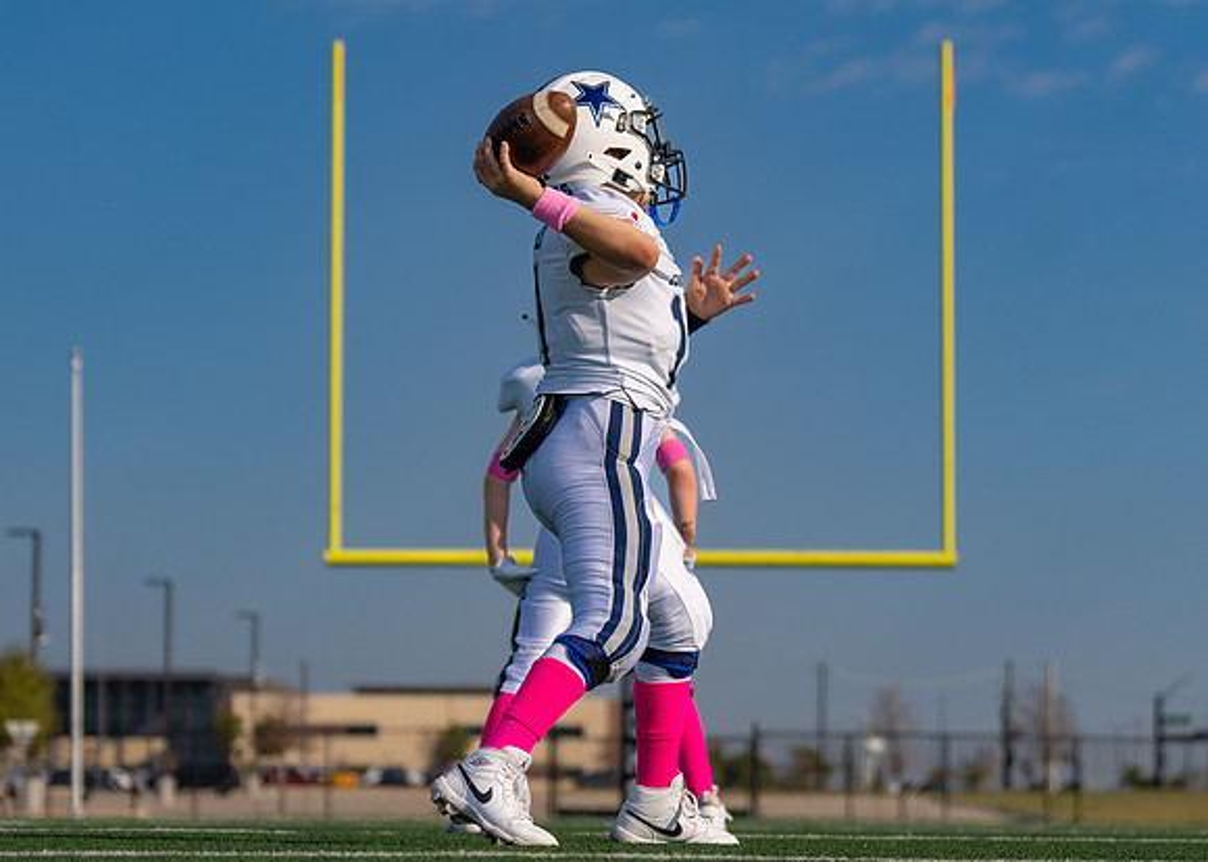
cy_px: 263
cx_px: 550
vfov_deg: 12.9
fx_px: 3805
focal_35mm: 111
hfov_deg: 18.0
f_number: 3.2
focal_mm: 70
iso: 100
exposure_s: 1/4000
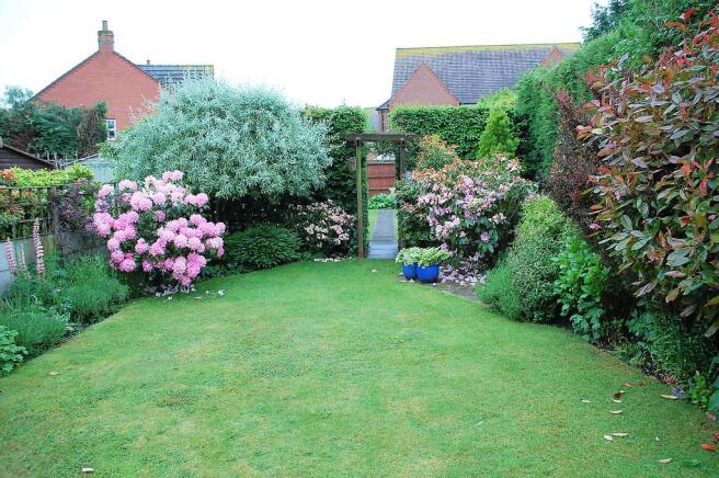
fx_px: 539
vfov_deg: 47.8
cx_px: 360
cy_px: 239
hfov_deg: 67.4
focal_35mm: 27
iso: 400
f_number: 4.5
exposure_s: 1/80
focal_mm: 18
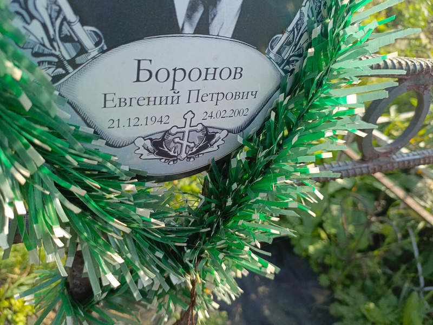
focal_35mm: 25
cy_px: 162
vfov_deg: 54.9
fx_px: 313
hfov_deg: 69.4
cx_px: 216
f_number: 1.69
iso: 112
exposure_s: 1/317
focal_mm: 4.76
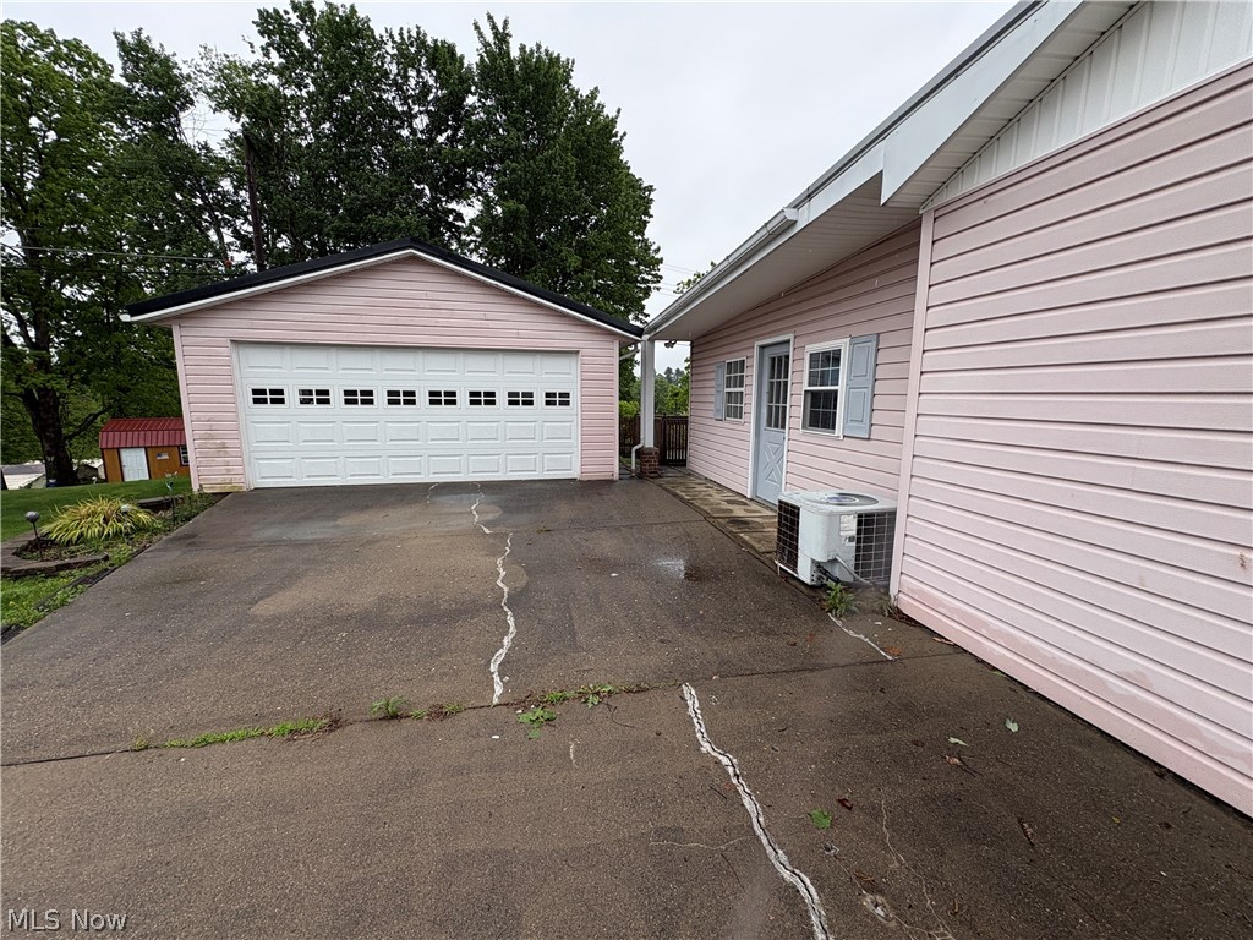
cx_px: 626
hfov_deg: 102.1
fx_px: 507
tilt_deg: -6.0
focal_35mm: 14
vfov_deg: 85.7
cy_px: 470
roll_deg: -0.2
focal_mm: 2.22
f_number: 2.2
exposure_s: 1/229
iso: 40
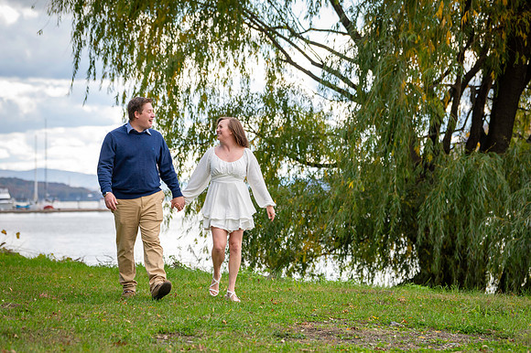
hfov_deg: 18.0
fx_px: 1680
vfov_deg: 12.0
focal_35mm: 114
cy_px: 176
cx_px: 266
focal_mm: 112
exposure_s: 1/3200
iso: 1250
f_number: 4.5
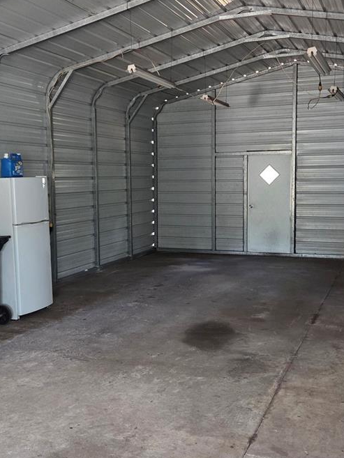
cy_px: 233
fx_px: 556
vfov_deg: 44.8
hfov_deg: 34.4
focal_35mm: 42
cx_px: 165
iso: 1250
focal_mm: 5.4
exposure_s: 1/120
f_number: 1.8
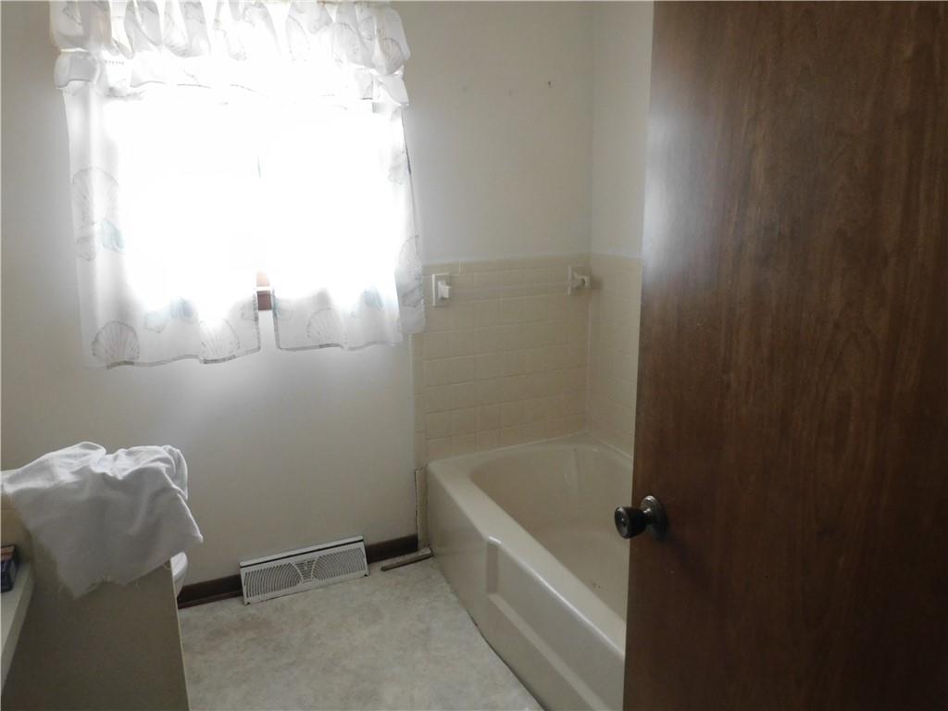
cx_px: 474
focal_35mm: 24
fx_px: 657
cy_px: 356
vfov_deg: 56.8
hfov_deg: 71.6
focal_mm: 4.3
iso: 400
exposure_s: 1/25
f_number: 3.3
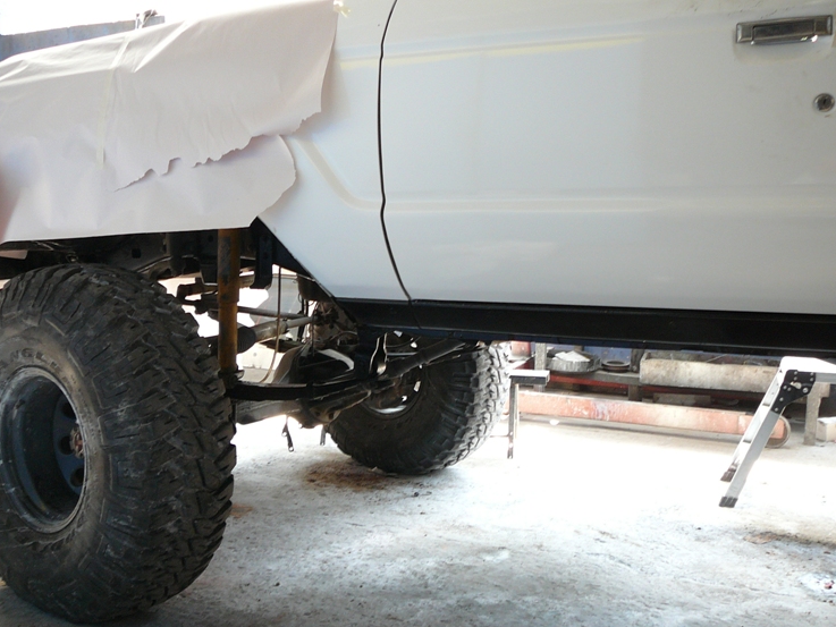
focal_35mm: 38
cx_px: 428
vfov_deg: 37.7
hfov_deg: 49.0
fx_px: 918
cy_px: 304
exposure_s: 1/15
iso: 100
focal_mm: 5.2
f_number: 2.8
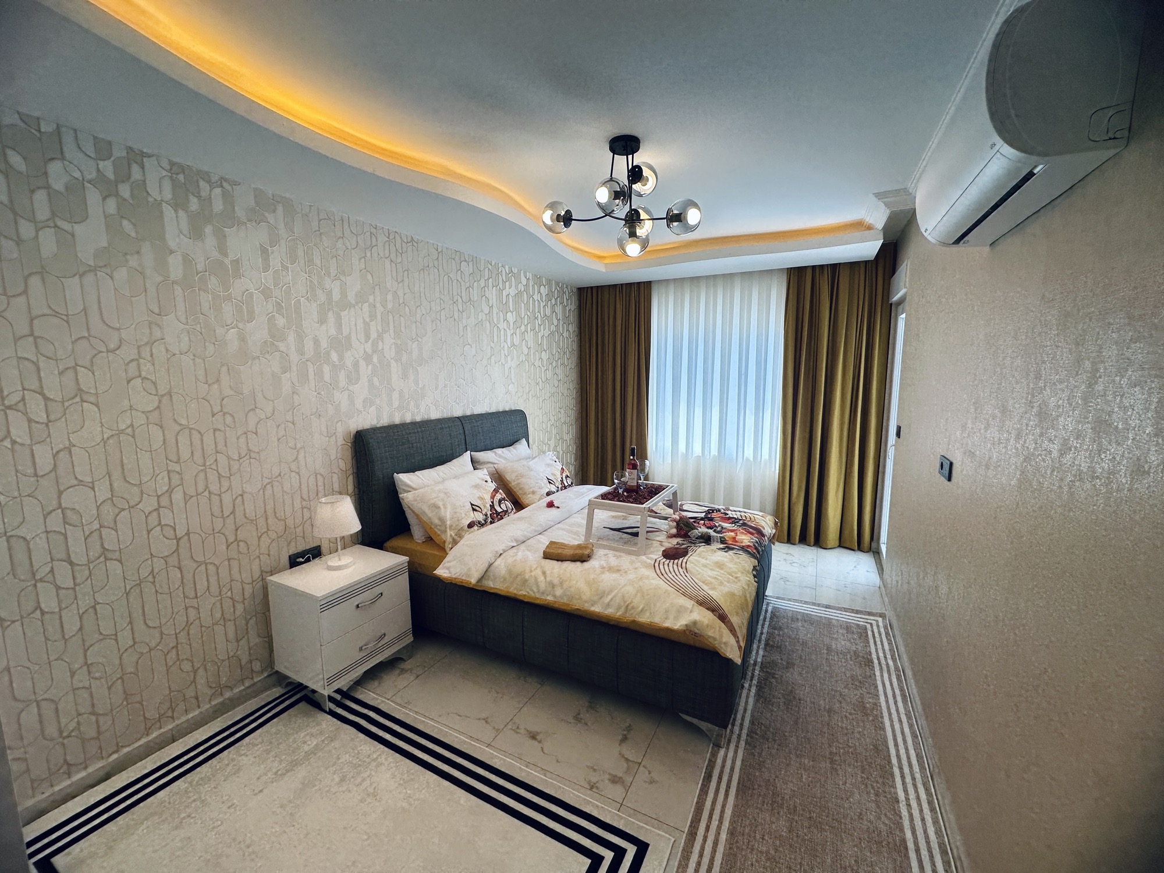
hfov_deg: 102.1
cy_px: 436
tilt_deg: -7.5
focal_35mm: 14
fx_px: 471
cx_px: 582
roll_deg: +0.4
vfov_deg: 85.7
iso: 50
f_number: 2.2
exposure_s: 1/100
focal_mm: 2.22
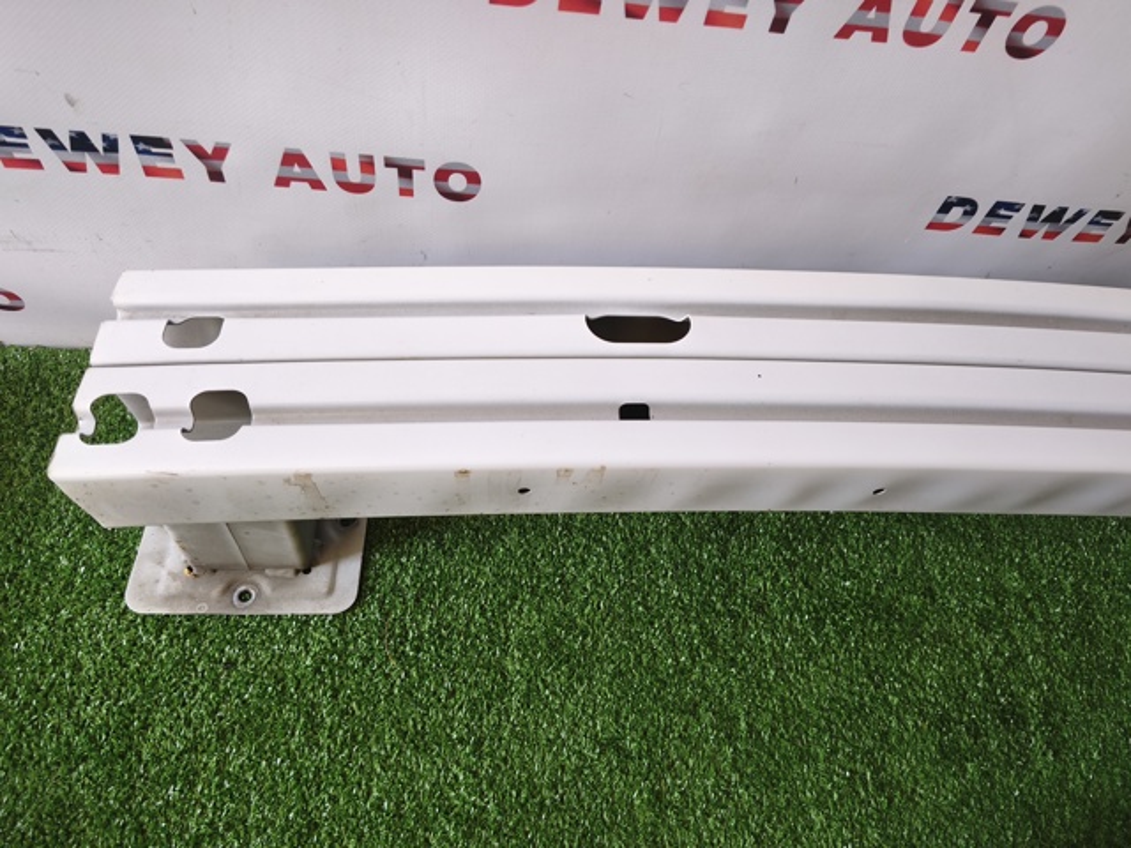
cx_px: 566
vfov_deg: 58.9
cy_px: 424
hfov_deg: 73.9
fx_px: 751
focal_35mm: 23
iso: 250
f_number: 1.7
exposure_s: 1/100
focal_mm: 5.35
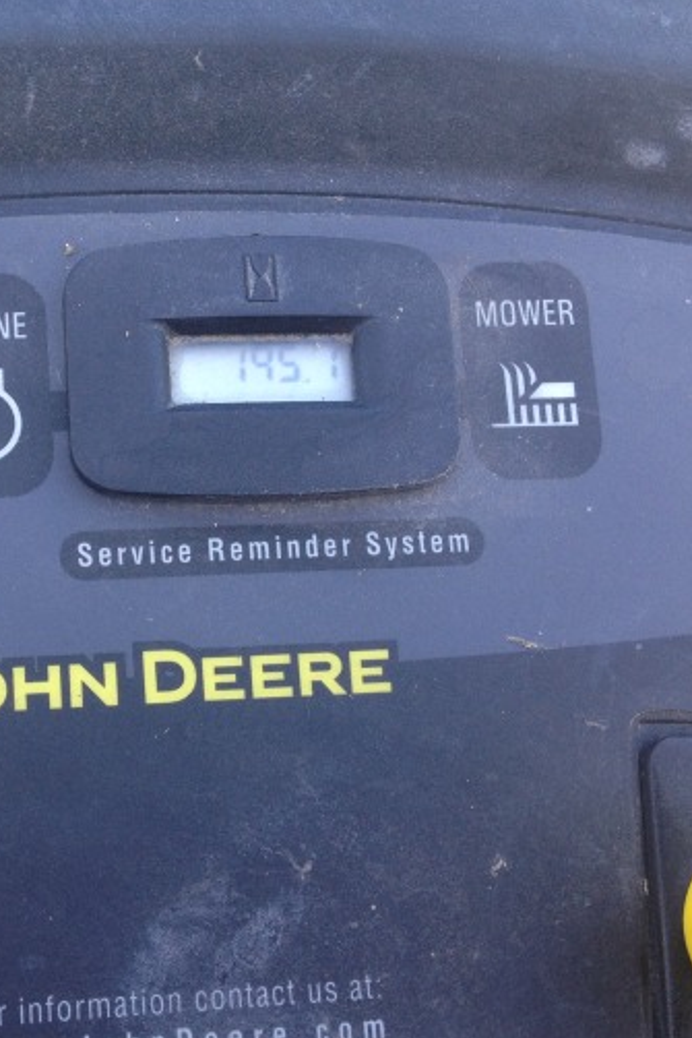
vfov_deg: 34.5
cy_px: 519
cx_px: 136
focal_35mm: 58
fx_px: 1671
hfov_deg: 23.1
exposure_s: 1/120
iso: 50
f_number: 2.4
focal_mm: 4.28
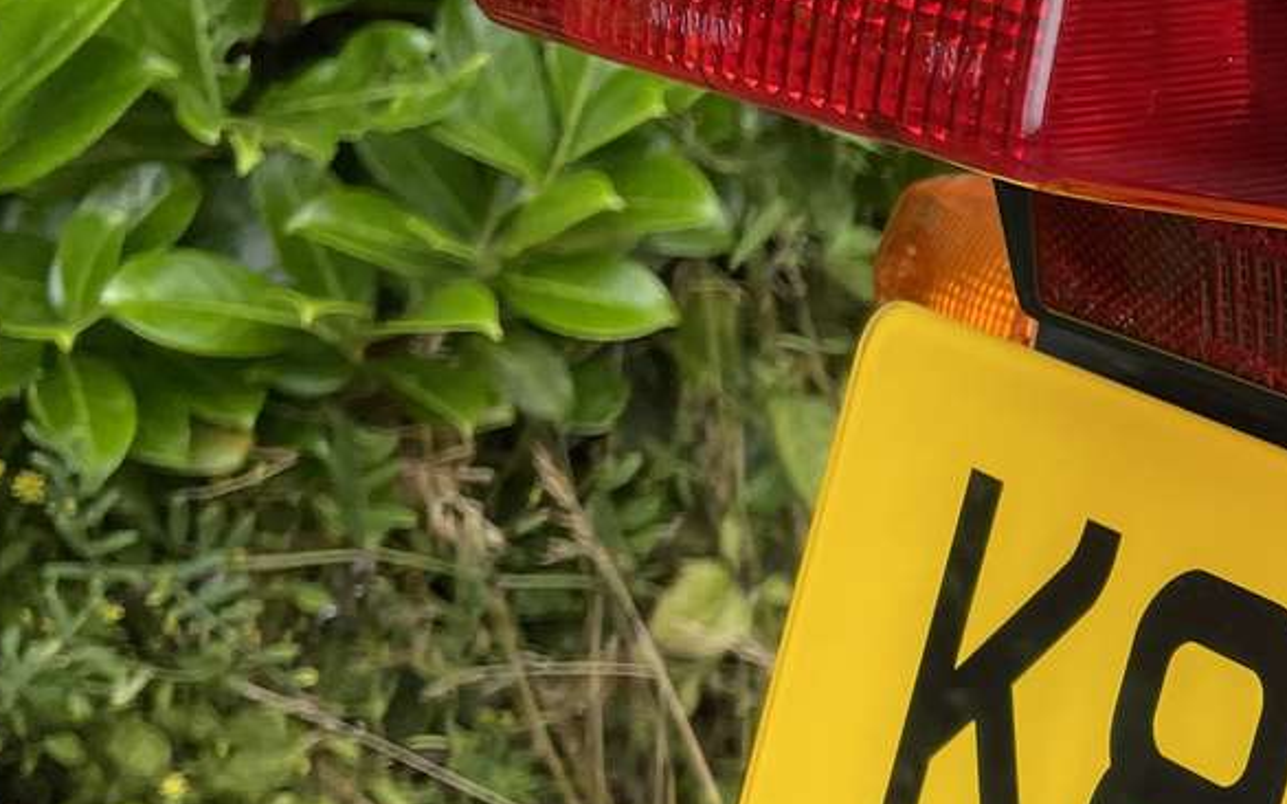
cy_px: 894
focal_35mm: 94
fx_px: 3296
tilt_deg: -34.9
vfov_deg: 13.6
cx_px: 1847
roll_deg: +1.3
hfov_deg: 19.6
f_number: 1.6
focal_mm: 4.2
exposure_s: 1/609
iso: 32
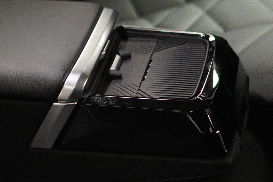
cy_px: 56
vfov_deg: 8.8
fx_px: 1183
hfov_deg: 13.1
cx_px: 26
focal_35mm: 156
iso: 2500
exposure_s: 1/100
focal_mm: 35
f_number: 2
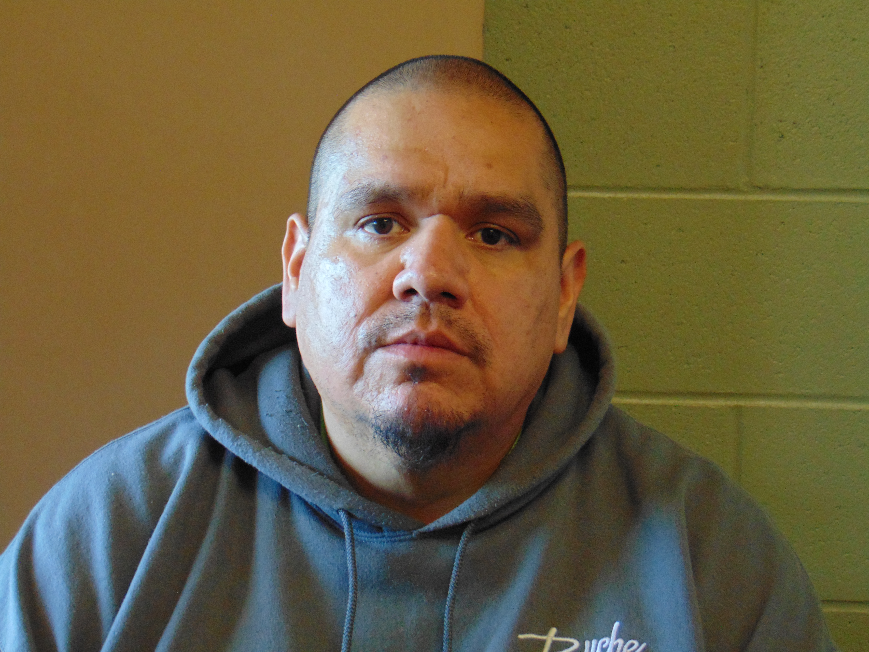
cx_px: 434
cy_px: 326
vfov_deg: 20.7
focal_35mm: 71
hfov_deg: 27.4
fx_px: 1782
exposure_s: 1/30
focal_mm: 12.8
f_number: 3.7
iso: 400
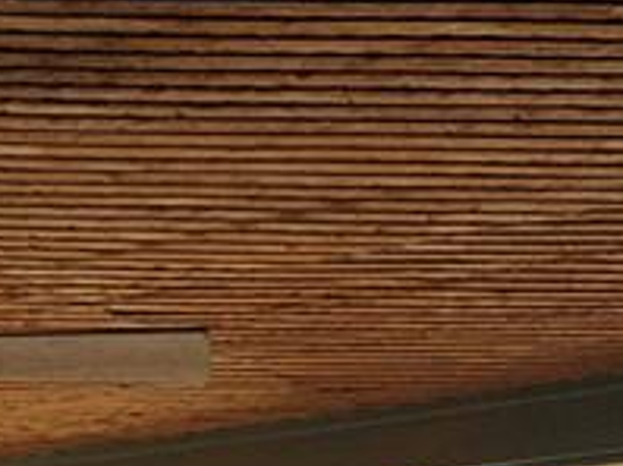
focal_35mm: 119
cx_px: -475
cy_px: 1162
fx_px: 2139
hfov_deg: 14.7
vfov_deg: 10.5
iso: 25
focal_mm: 6.3
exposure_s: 1/207
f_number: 1.7
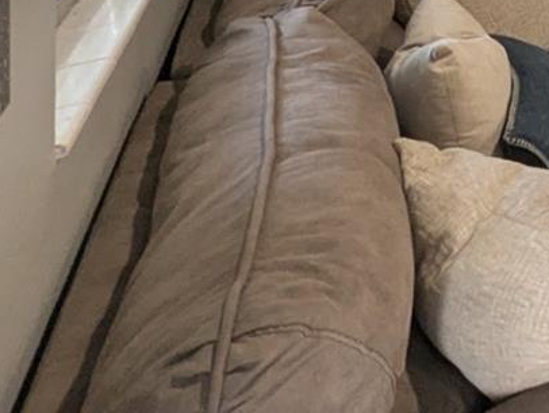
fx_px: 810
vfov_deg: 19.4
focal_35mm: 51
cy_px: -375
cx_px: 1030
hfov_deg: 21.1
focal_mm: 1.95
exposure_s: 1/30
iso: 160
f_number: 2.2
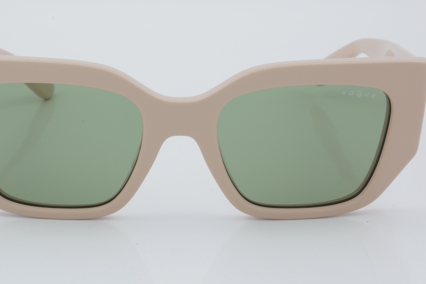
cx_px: 179
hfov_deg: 20.3
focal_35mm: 101
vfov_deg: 13.6
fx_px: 1190
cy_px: 150
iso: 100
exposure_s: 1/4
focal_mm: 55
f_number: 32
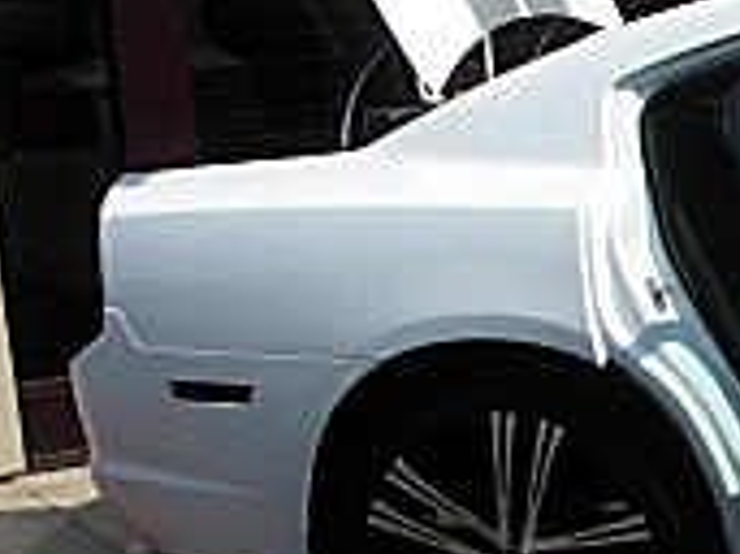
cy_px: 480
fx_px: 2884
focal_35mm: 135
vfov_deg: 10.9
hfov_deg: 13.3
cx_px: 1303
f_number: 7.9
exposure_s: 1/200
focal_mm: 6.3
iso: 50
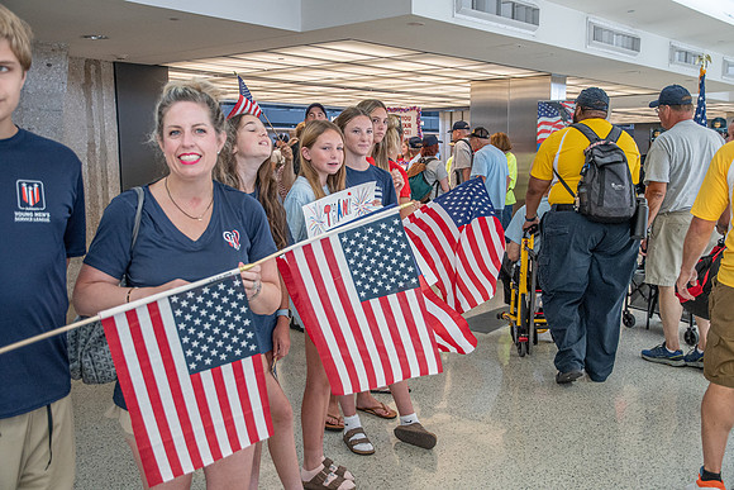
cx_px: 367
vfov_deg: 36.9
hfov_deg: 53.1
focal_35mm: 36
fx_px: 734
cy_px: 245
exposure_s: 1/500
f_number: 3.2
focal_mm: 24
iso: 800
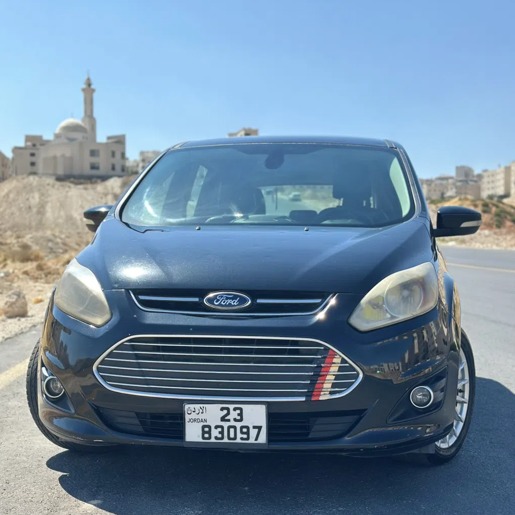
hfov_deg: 30.0
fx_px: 959
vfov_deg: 29.9
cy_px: 317
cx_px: 259
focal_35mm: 57
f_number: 1.78
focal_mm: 6.86
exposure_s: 1/1848
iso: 80
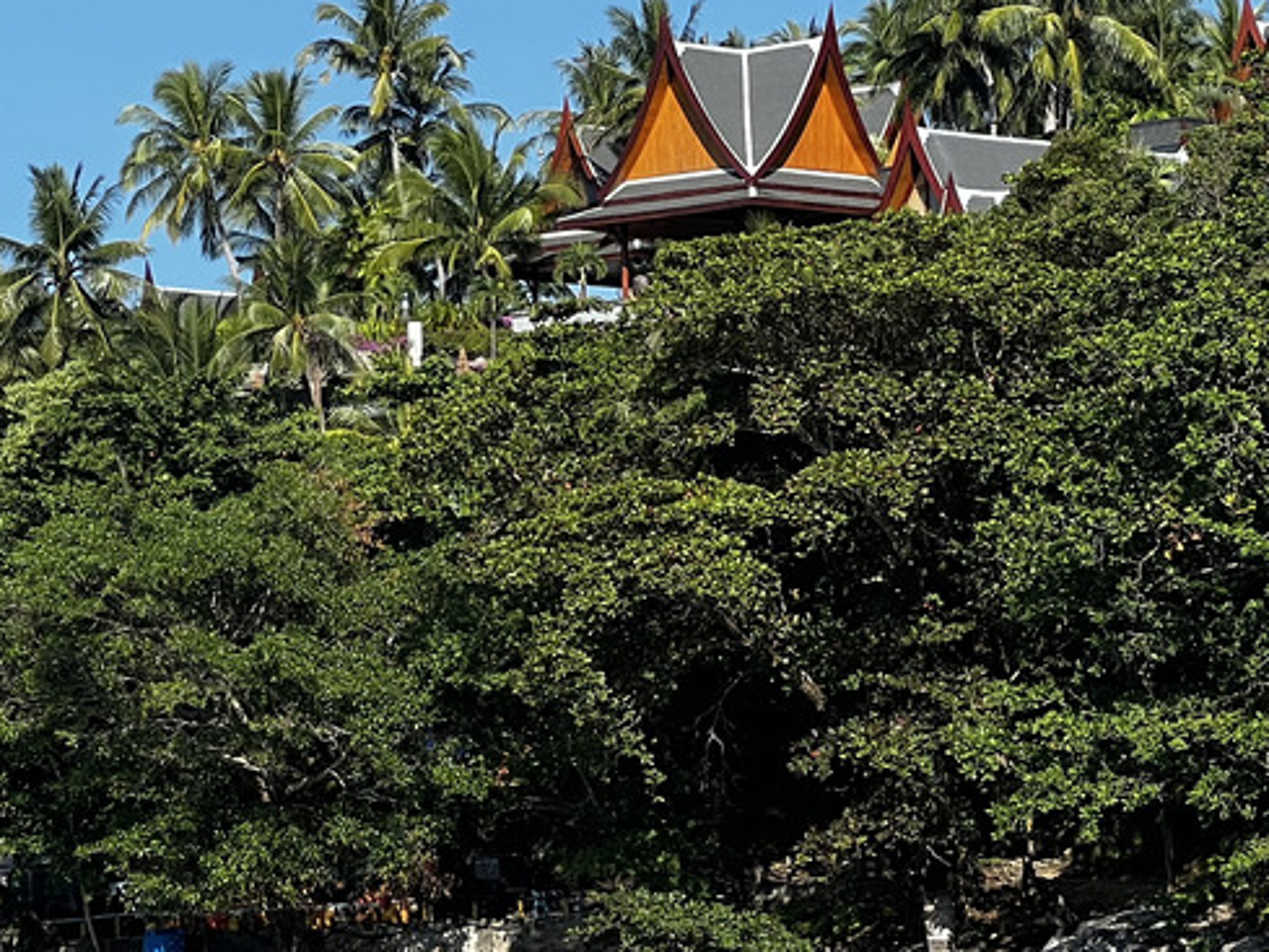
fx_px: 6930
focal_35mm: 189
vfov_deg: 7.8
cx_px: 114
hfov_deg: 10.4
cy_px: 820
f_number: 2.8
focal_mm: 9
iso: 32
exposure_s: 1/742
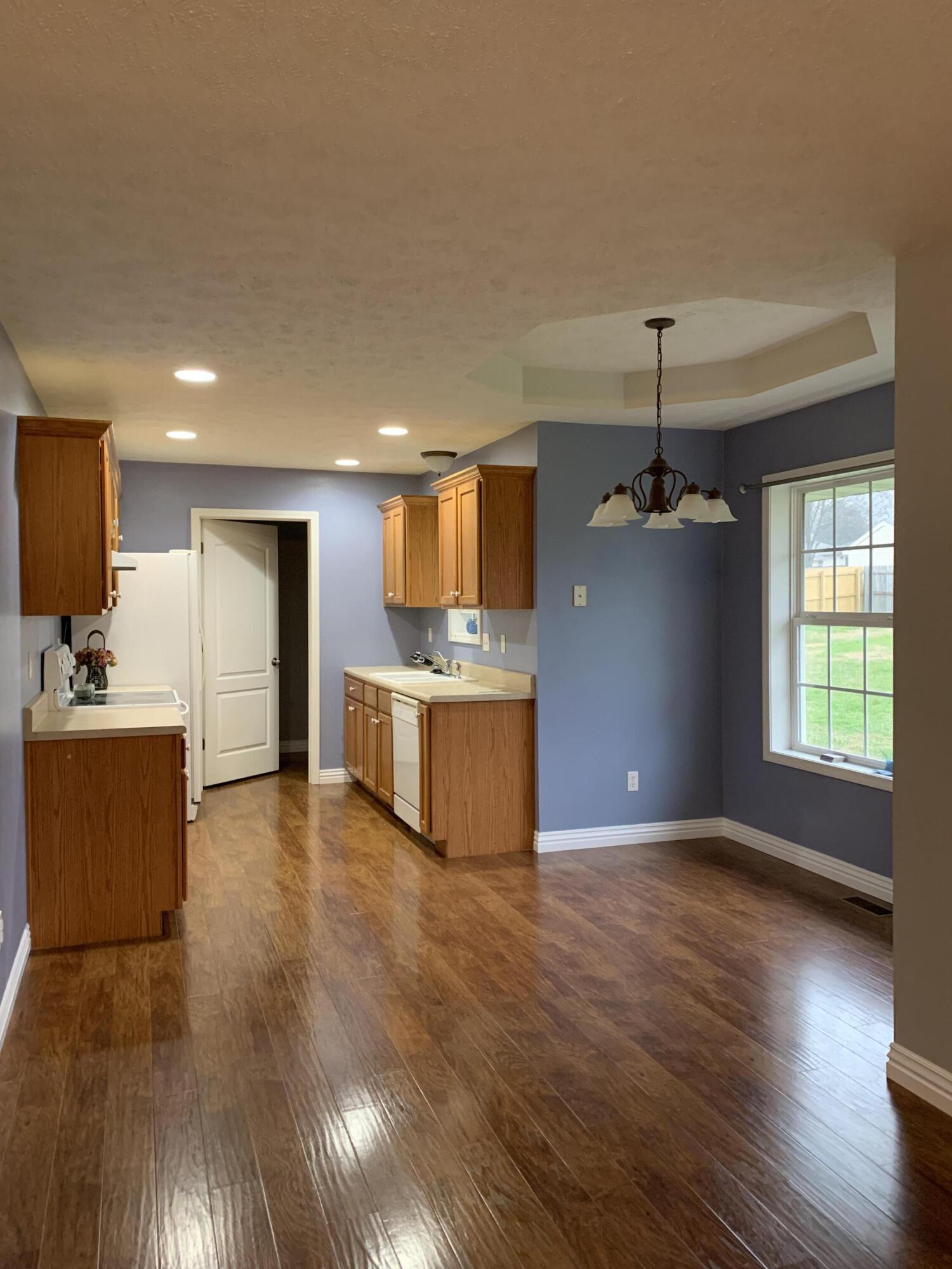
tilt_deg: +0.0
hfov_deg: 53.1
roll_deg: +0.8
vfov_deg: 67.3
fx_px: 953
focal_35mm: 26
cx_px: 476
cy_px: 634
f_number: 1.8
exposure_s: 1/60
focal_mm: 4.25
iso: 400
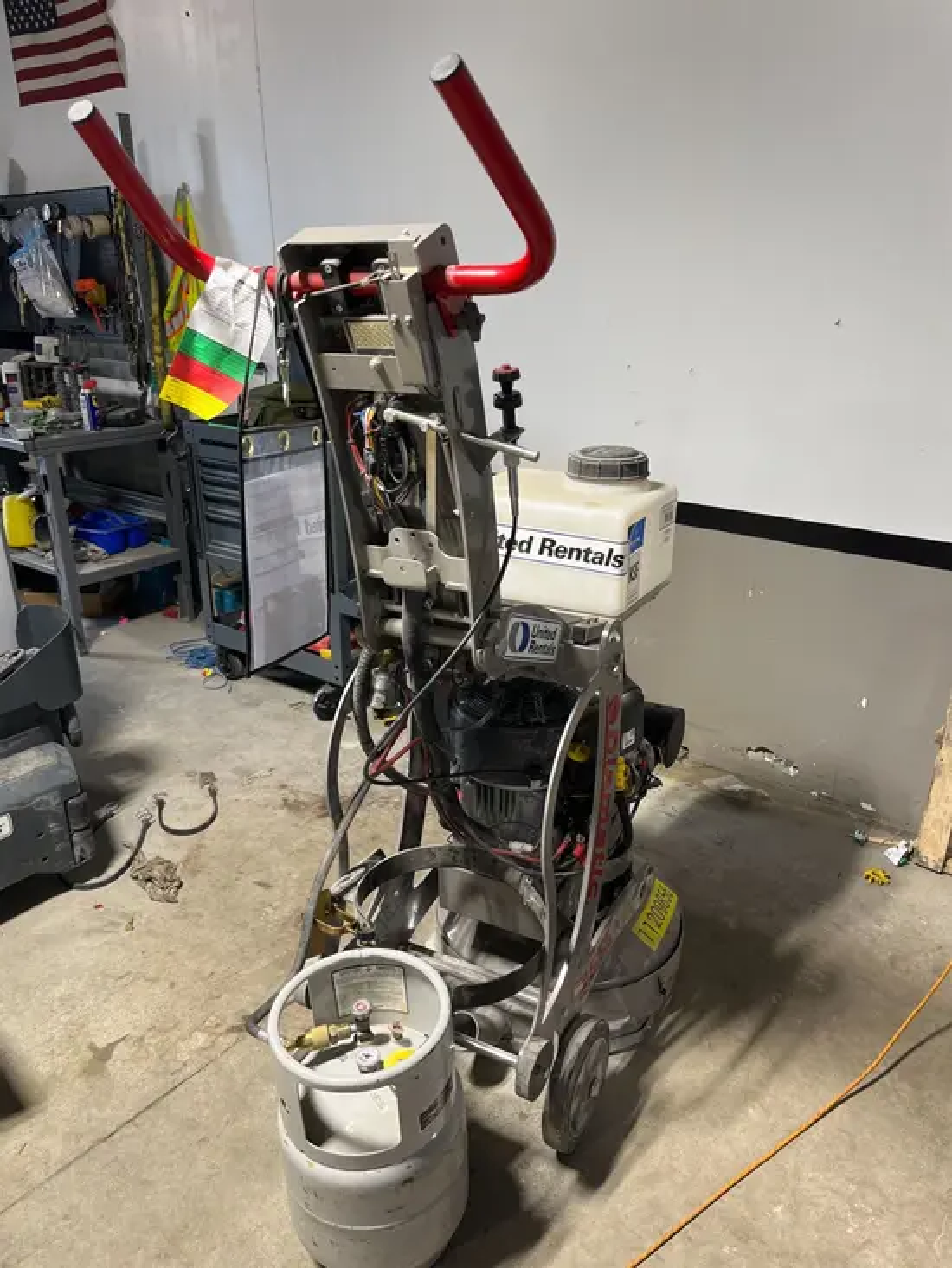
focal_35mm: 26
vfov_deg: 67.3
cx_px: 476
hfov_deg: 53.1
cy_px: 634
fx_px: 953
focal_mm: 5.1
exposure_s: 1/60
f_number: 1.6
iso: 64
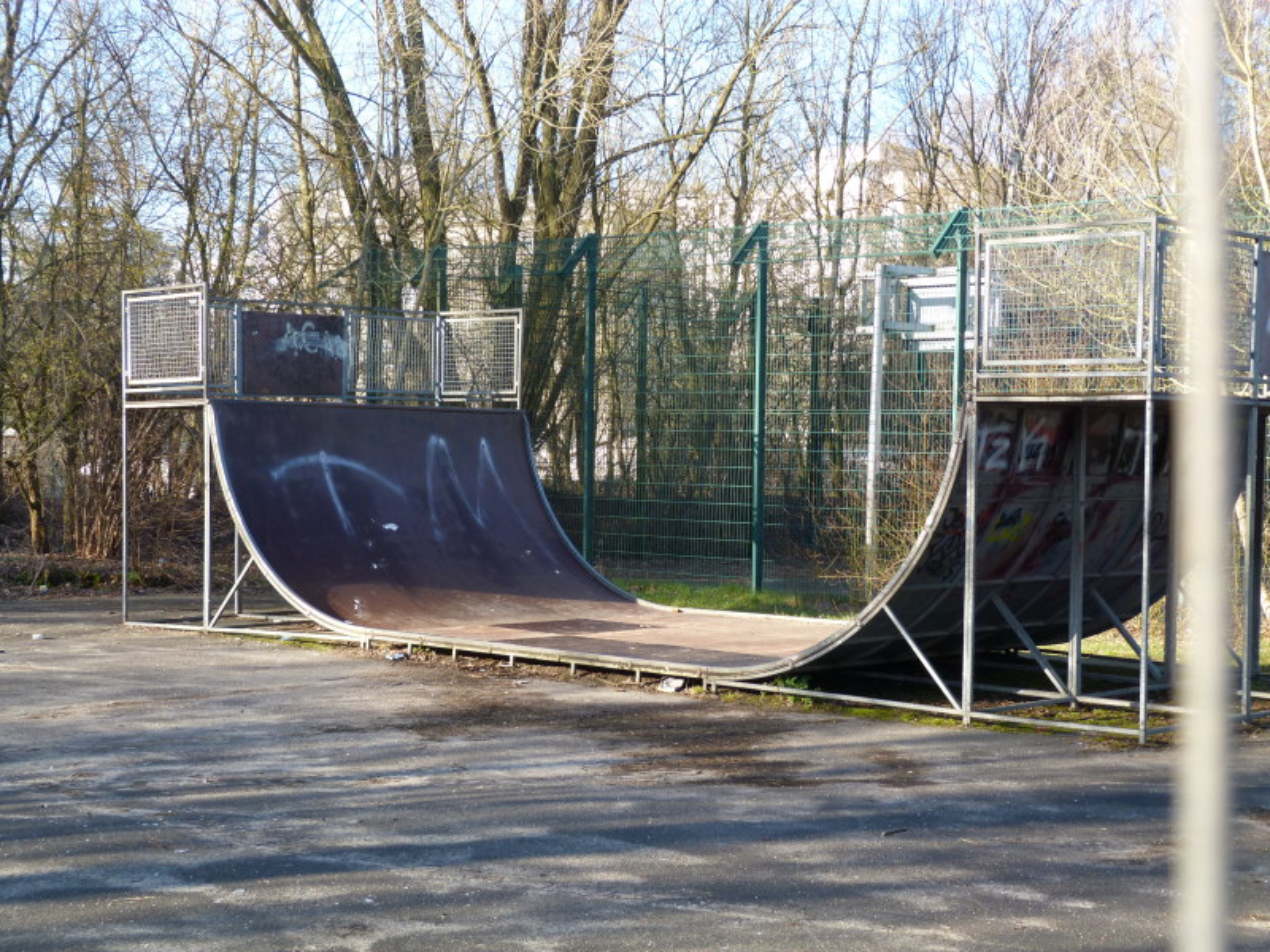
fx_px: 2091
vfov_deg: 25.7
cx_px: 635
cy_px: 476
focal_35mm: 57
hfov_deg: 33.8
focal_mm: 10.2
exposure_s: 1/100
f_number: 3.6
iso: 80
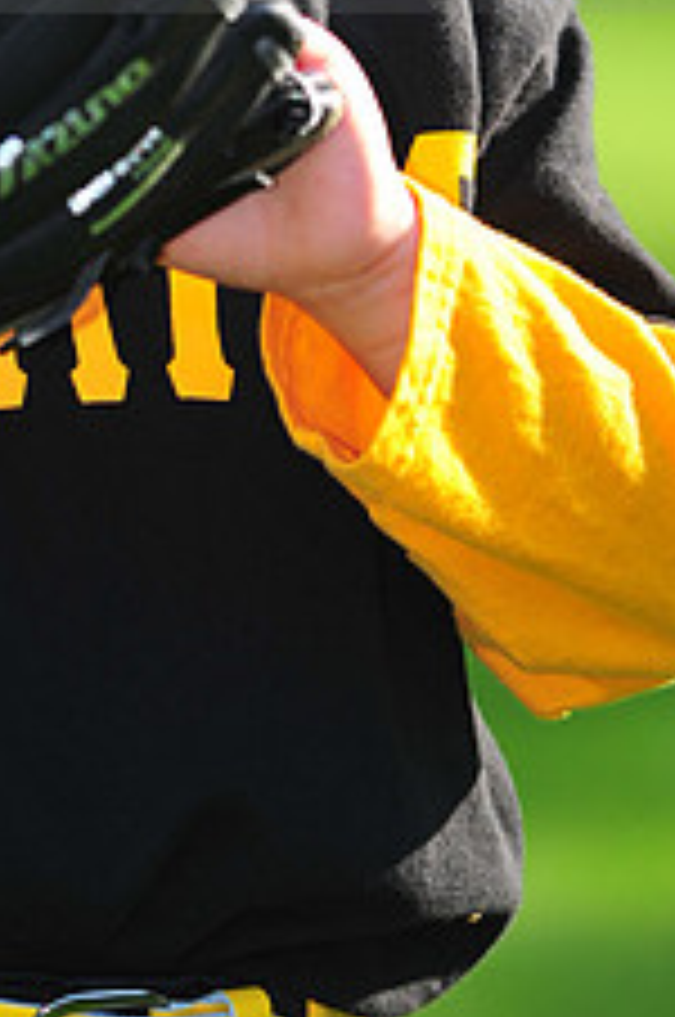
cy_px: -130
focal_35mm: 513
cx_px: 36
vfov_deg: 4.0
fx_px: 14471
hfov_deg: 2.7
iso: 200
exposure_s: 1/640
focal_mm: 200
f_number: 4
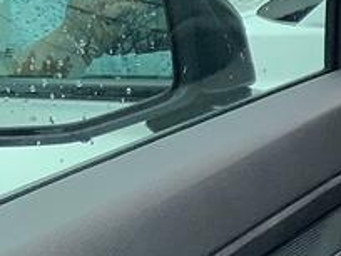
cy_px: 191
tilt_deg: -11.3
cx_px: 963
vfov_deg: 8.1
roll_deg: -0.1
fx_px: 1793
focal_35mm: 182
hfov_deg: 9.1
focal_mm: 3
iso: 16
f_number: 1.8
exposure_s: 1/962
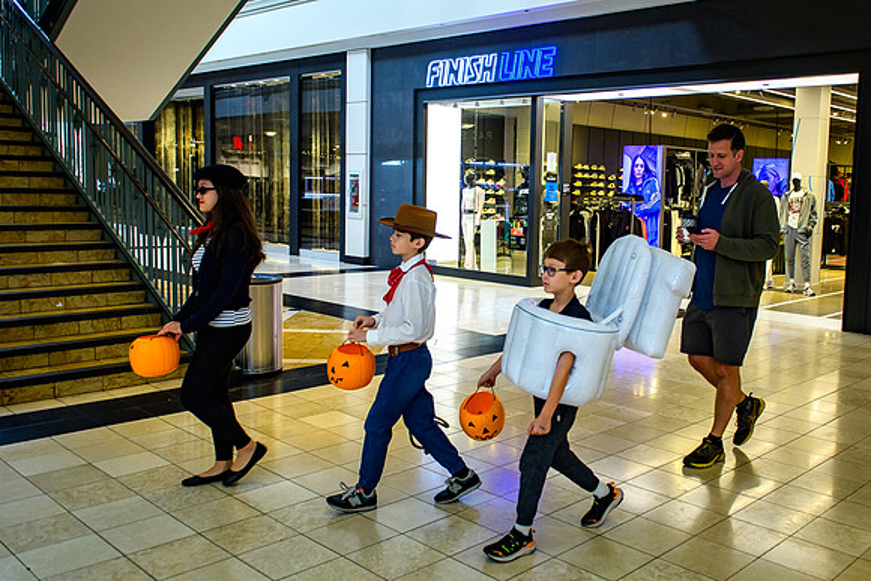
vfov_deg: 39.4
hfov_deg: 55.9
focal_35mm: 33
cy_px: 261
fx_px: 810
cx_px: 542
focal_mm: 24
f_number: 3.5
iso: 1000
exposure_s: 1/200
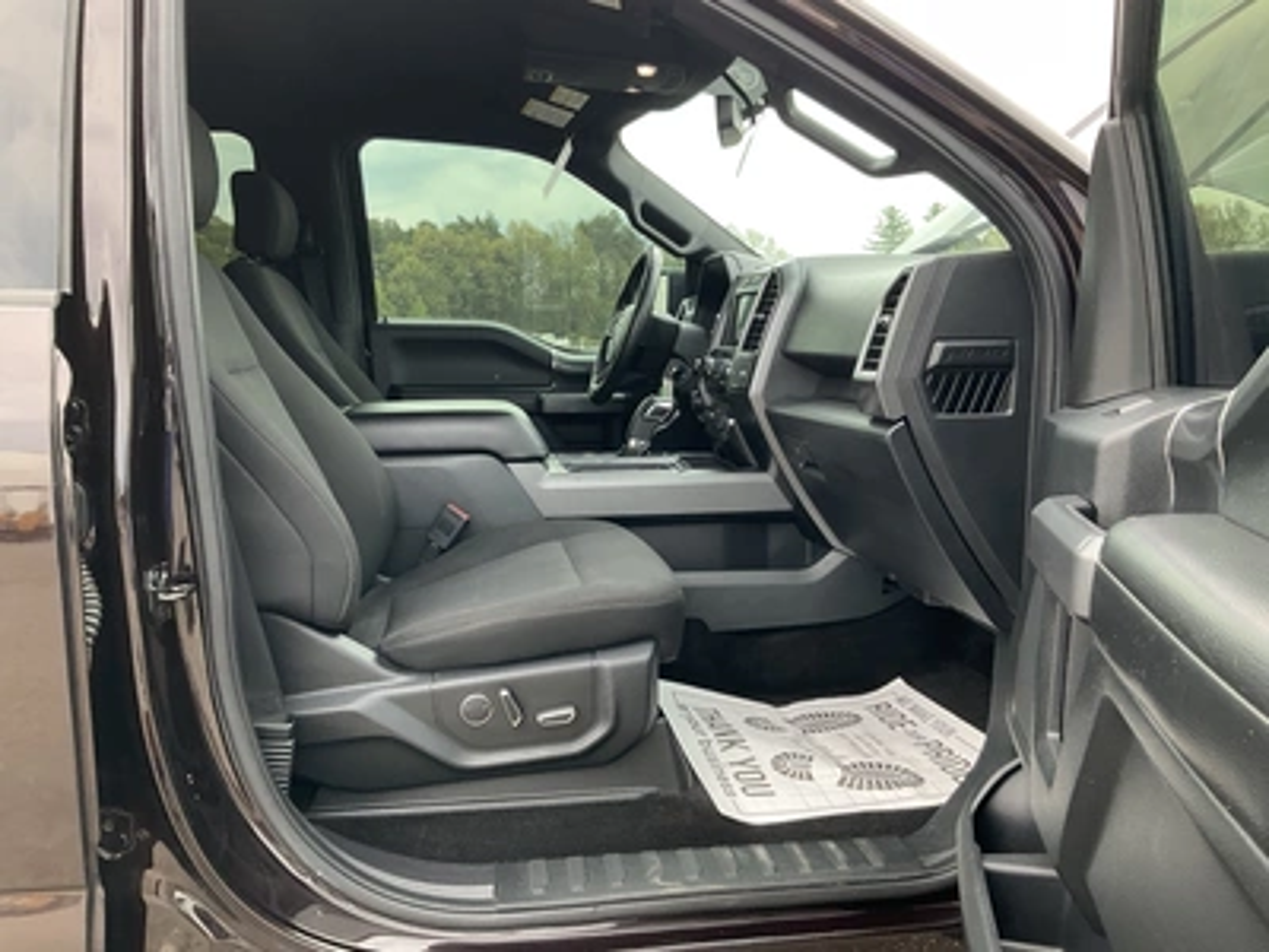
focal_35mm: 29
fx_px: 1063
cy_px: 476
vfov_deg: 48.2
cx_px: 634
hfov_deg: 61.7
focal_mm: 3
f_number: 1.8
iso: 32
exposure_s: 1/122
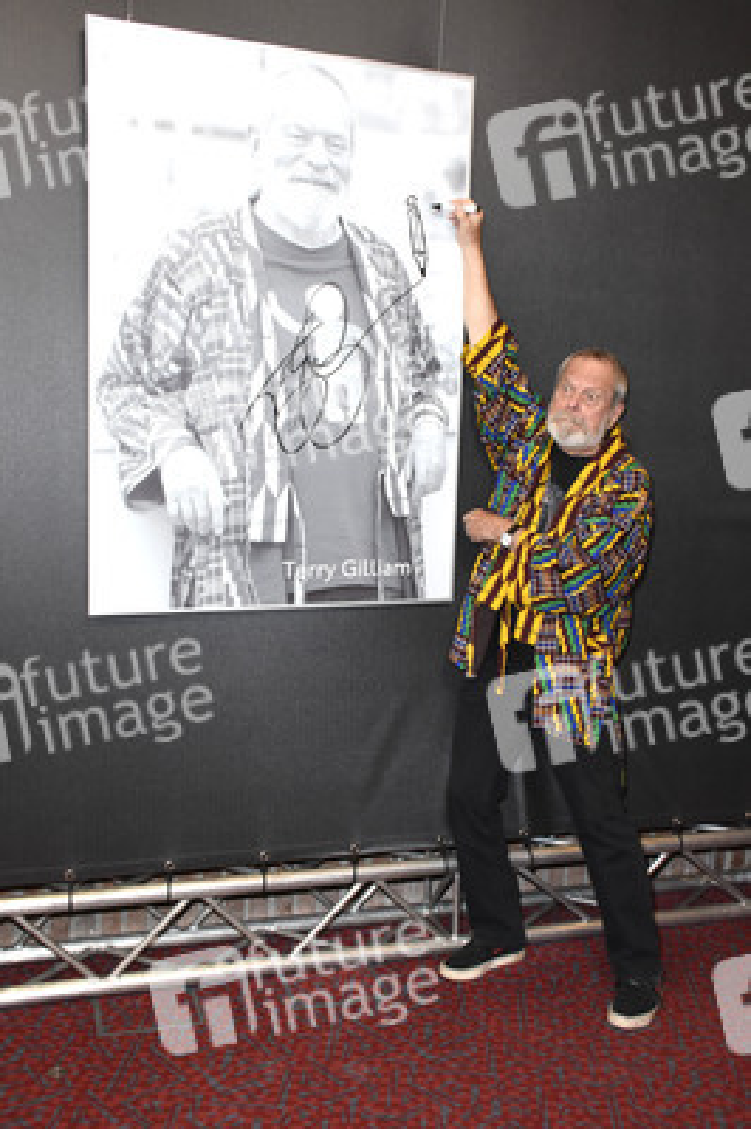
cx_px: 376
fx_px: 1128
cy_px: 564
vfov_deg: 53.2
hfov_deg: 36.8
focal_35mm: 36
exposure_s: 1/160
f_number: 6.3
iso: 1250
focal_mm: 24
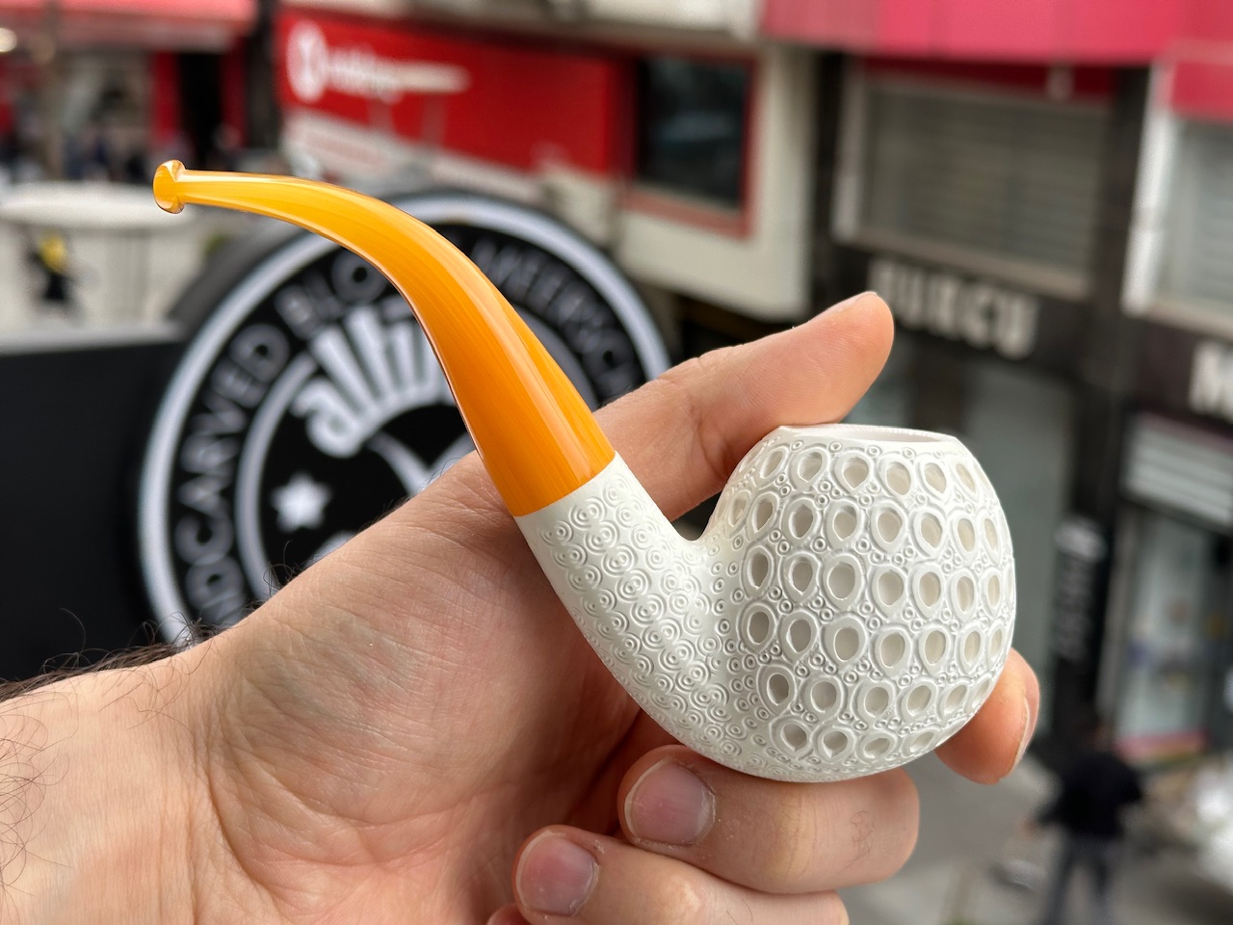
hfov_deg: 39.7
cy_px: 462
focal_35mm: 48
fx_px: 1710
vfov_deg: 30.3
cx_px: 616
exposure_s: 1/587
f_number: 1.78
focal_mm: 6.86
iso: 64
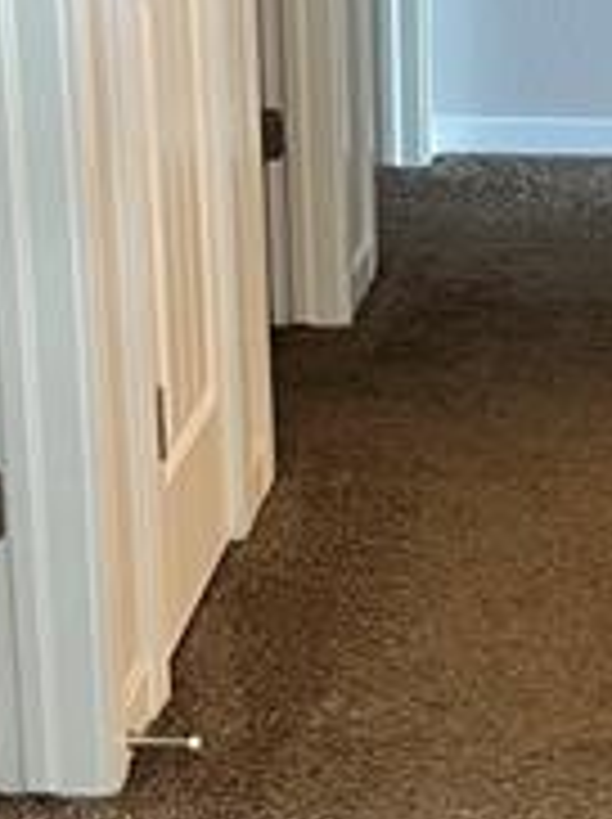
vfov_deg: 17.9
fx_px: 2599
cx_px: 587
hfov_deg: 13.3
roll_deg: +0.7
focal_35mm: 110
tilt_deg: -15.4
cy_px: 274
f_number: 1.5
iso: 500
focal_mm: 5.7
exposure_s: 1/60
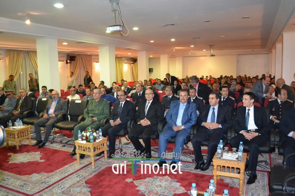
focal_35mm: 27
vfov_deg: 47.9
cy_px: 98
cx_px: 148
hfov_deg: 67.4
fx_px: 221
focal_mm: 18
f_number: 3.5
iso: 3200
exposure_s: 1/60
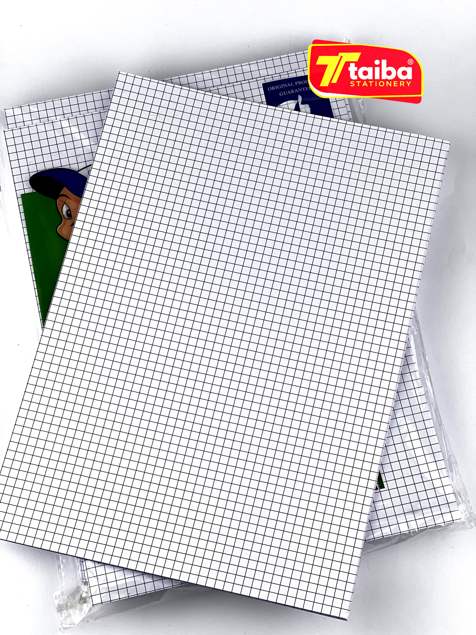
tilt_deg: -71.6
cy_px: 318
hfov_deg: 19.1
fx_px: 1412
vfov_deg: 25.3
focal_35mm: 77
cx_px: 238
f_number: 2.8
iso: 32
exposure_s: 1/398
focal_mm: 9
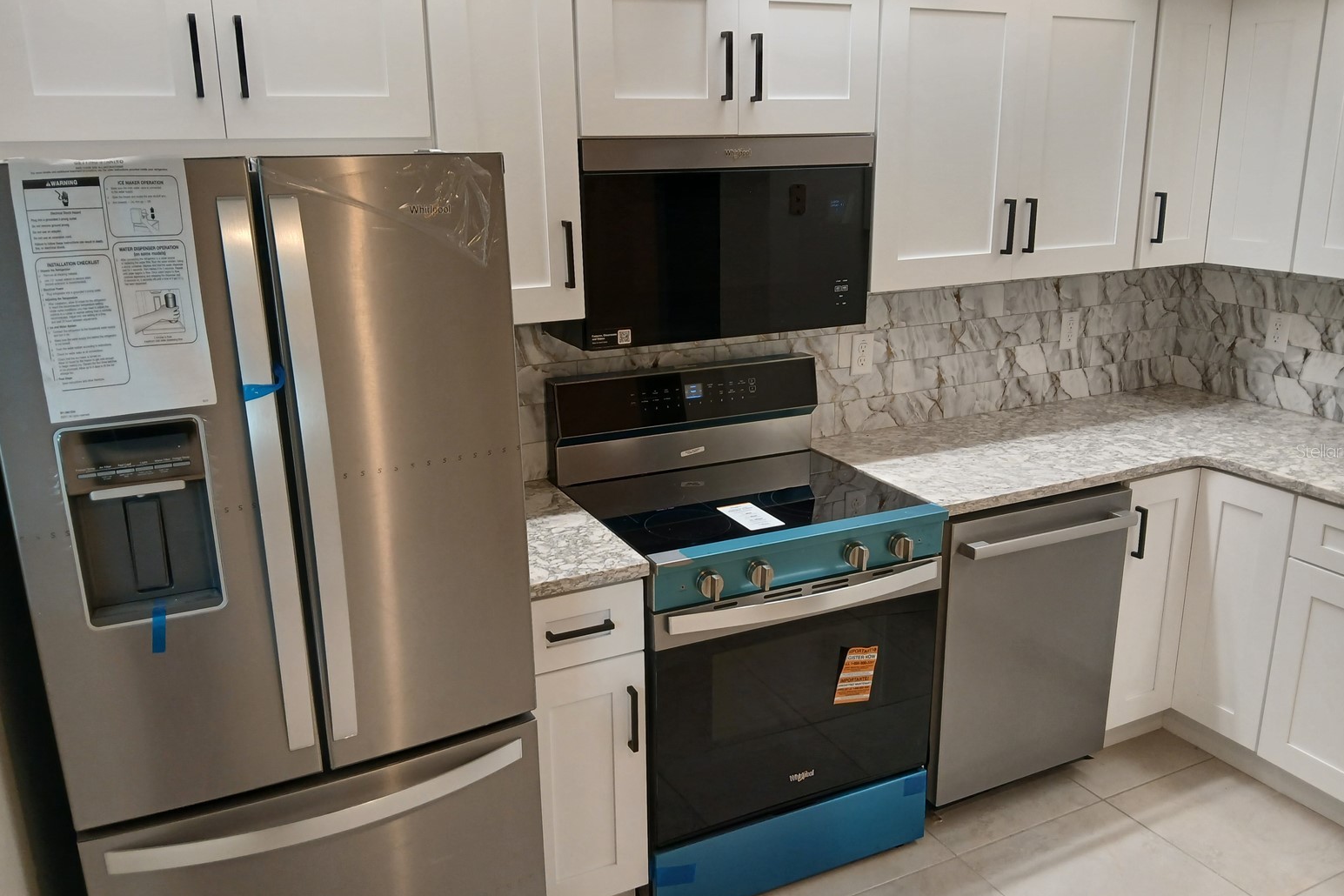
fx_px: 1045
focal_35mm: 28
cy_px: 451
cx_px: 682
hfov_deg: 65.5
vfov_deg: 46.4
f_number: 1.8
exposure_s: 1/60
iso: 80
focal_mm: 3.98
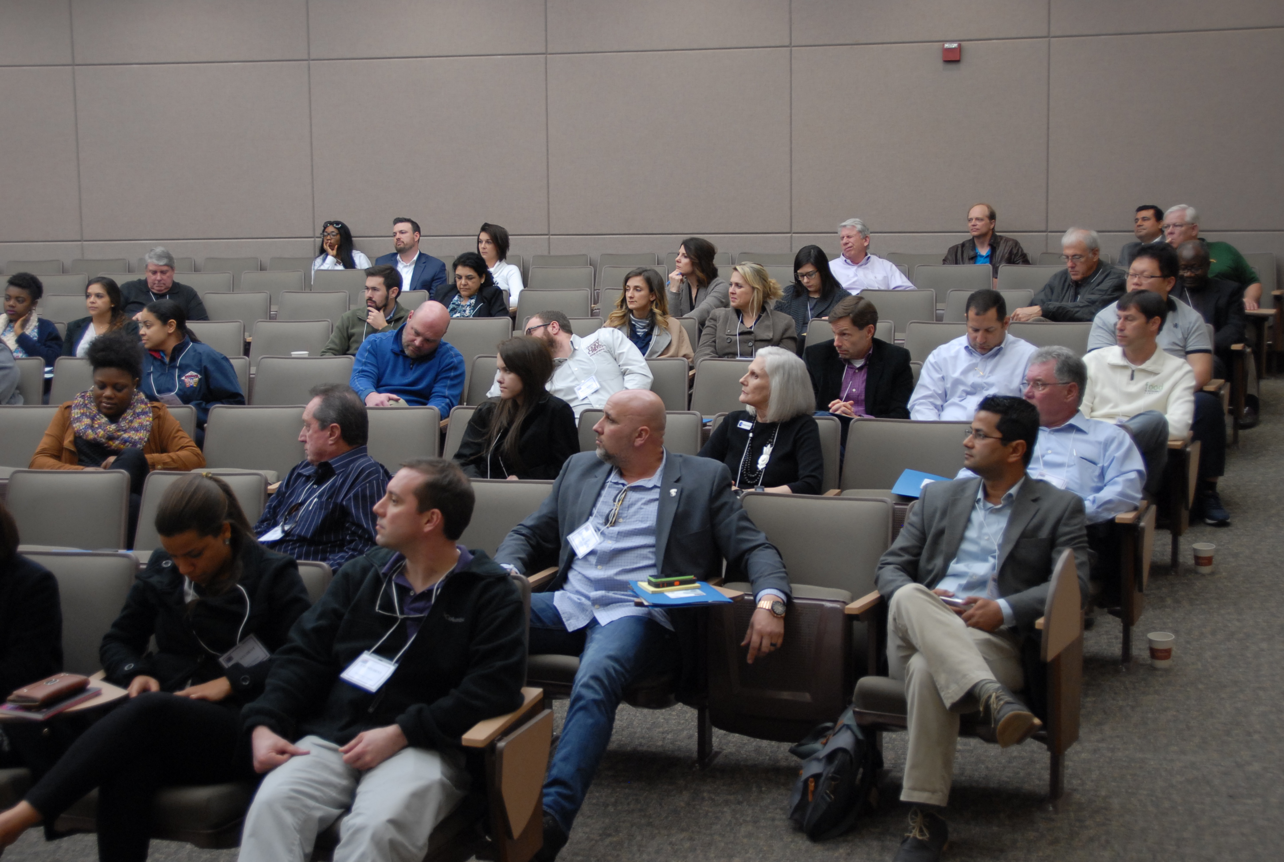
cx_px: 642
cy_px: 431
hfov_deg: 41.0
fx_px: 1716
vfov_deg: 28.2
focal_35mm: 48
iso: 400
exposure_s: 1/30
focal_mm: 32
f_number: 3.8
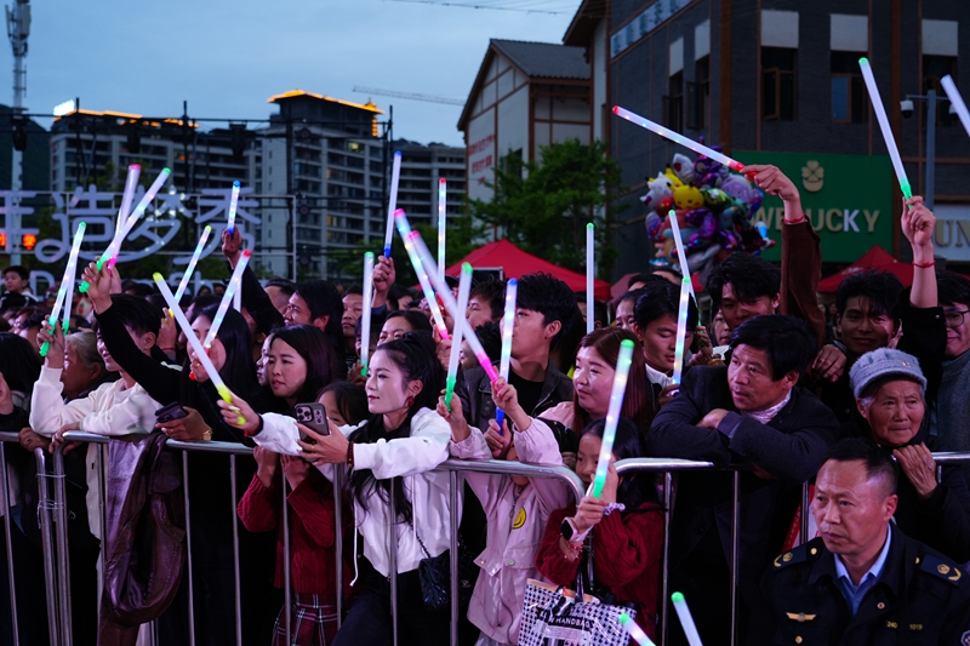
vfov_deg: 31.2
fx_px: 1158
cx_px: 485
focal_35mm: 43
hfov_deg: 45.4
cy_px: 323
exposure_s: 1/125
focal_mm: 43
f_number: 4
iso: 800
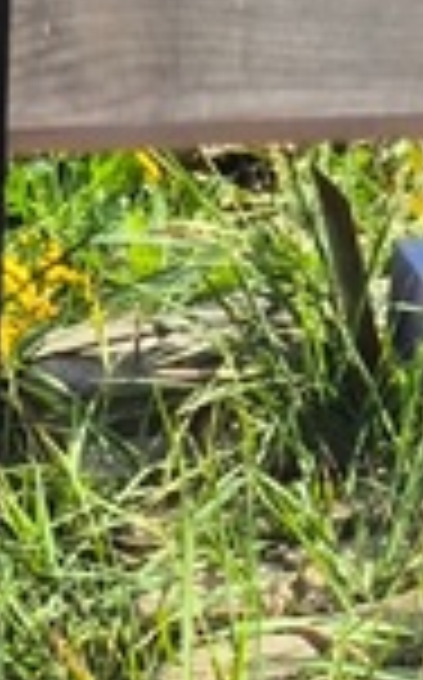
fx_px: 5198
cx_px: -1015
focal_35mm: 281
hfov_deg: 4.4
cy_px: 365
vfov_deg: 7.5
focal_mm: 4.71
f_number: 1.7
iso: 50
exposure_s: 1/532
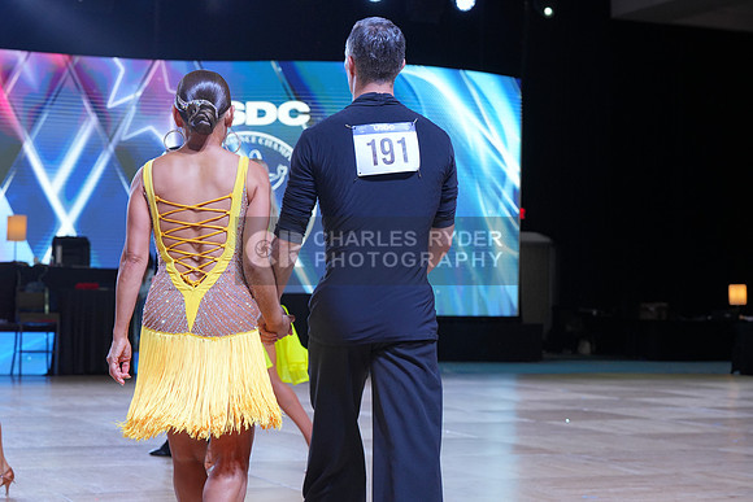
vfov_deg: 19.5
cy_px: 251
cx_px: 376
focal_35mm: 70
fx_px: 1464
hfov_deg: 28.8
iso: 1250
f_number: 5.6
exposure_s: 1/400
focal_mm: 70
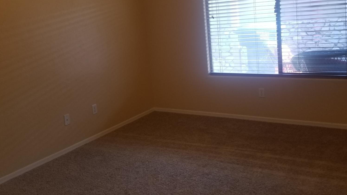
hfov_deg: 52.8
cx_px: 174
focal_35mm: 38
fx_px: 350
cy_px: 68
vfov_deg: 31.0
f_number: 1.7
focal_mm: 4.25
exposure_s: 1/60
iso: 80
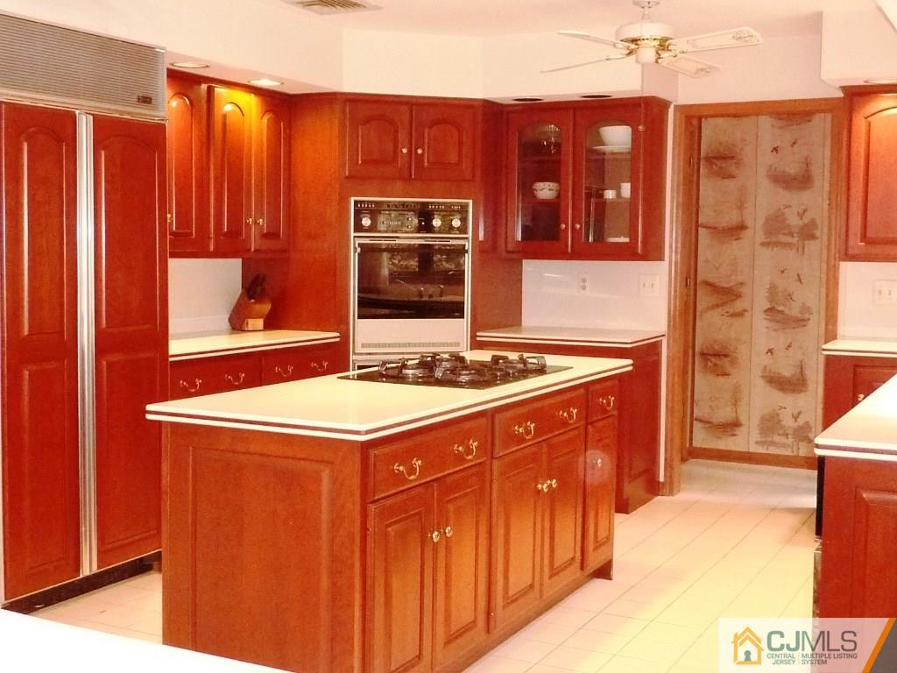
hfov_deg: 42.1
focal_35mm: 45
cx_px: 448
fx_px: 1166
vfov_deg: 32.2
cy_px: 336
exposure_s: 1/30
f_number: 3.3
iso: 640
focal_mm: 4.1
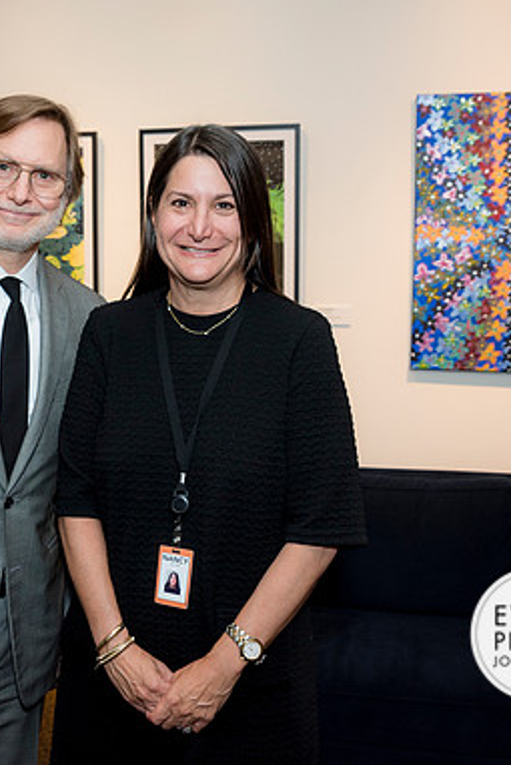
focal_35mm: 50
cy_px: 360
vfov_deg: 39.6
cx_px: 94
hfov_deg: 26.5
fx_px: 1064
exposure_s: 1/125
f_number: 5
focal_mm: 31
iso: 800
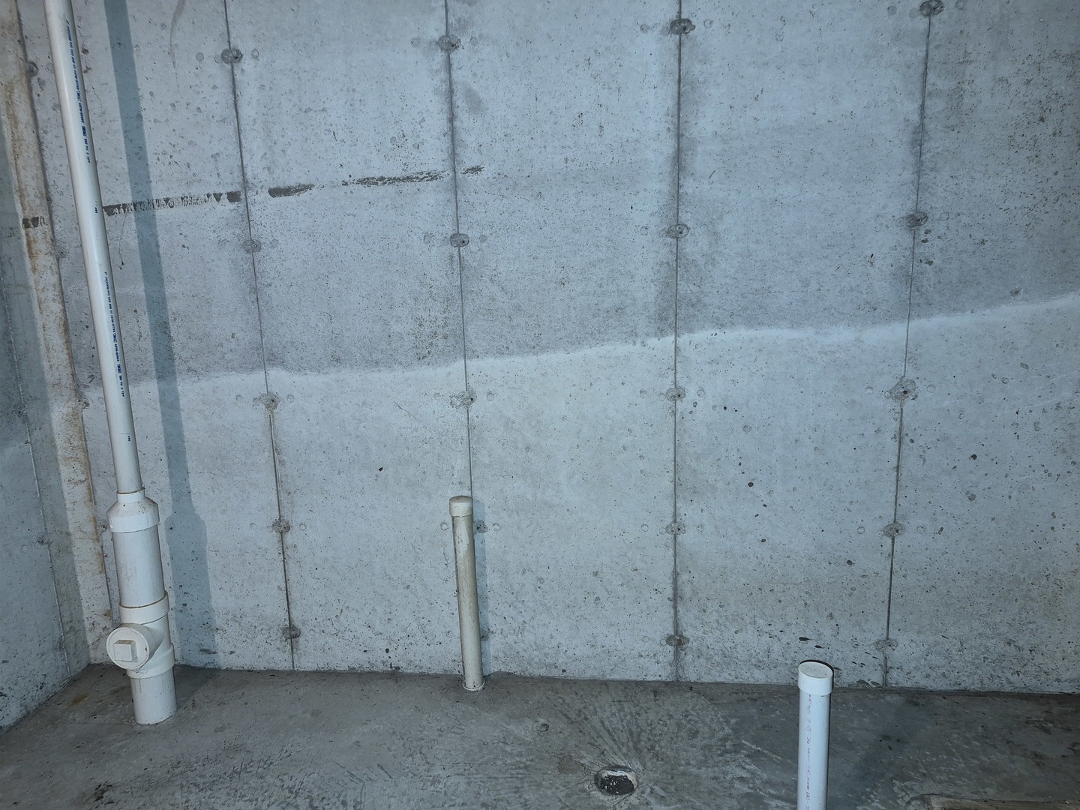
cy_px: 405
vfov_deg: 58.9
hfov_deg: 73.9
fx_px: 718
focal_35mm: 23
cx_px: 540
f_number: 1.8
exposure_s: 1/12
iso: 125
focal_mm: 5.4
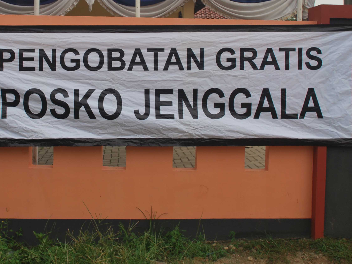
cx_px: 133
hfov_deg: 34.8
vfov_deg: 26.3
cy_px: 79
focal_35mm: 55
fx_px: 559
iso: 100
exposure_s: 1/125
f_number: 5.6
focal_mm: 22
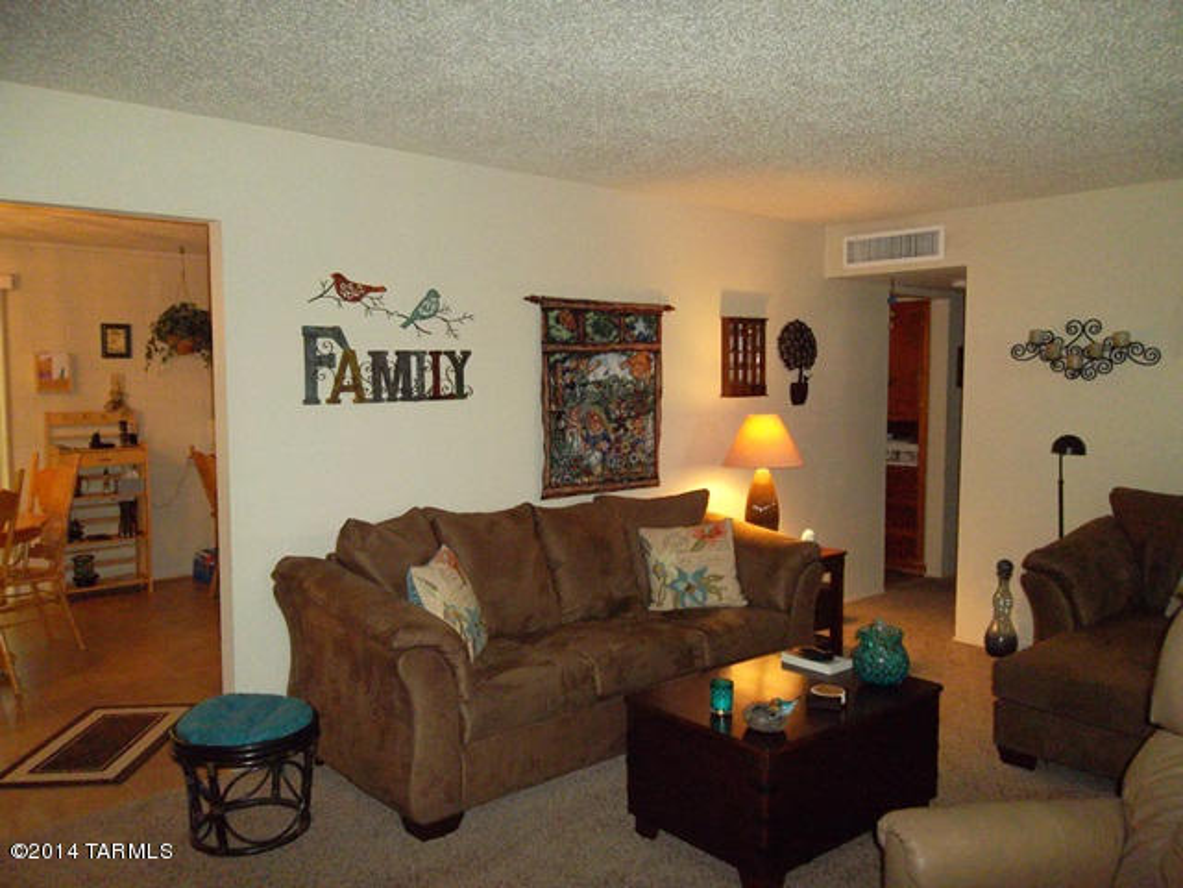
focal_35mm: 27
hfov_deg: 65.3
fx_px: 923
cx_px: 592
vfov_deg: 51.4
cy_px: 444
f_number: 3.5
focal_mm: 4.9
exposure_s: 1/45
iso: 480
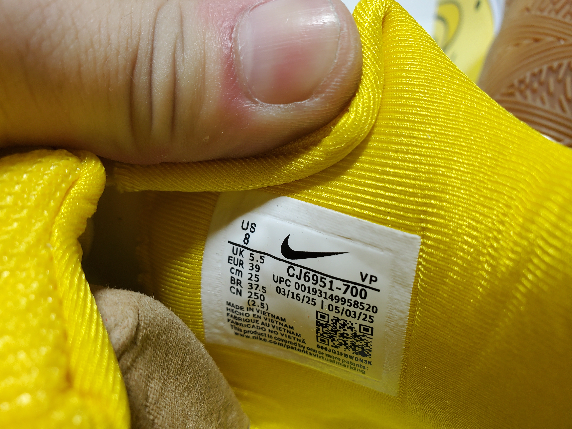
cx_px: 286
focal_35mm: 26
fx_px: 430
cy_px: 214
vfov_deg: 53.1
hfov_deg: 67.3
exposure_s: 1/156
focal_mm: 4.3
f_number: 2.4
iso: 50
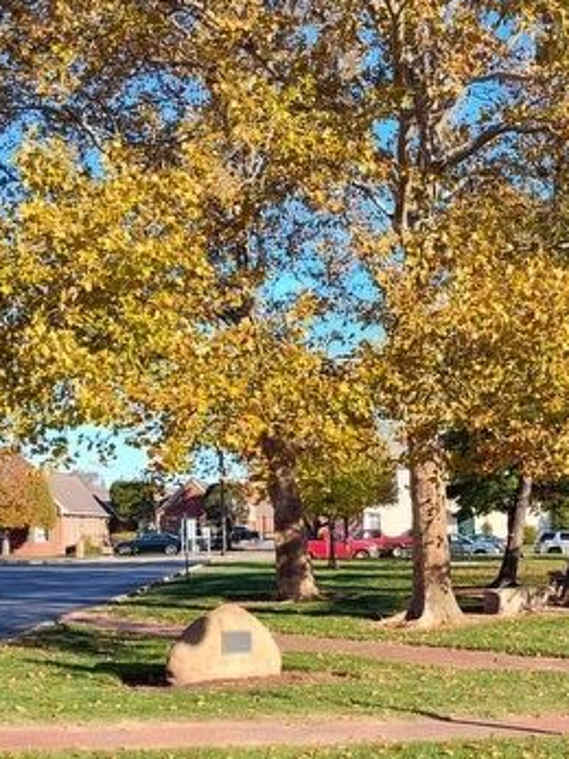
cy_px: 525
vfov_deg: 35.7
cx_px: 379
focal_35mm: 53
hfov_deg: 27.3
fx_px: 1162
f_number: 1.8
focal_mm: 5.56
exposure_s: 1/860
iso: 100
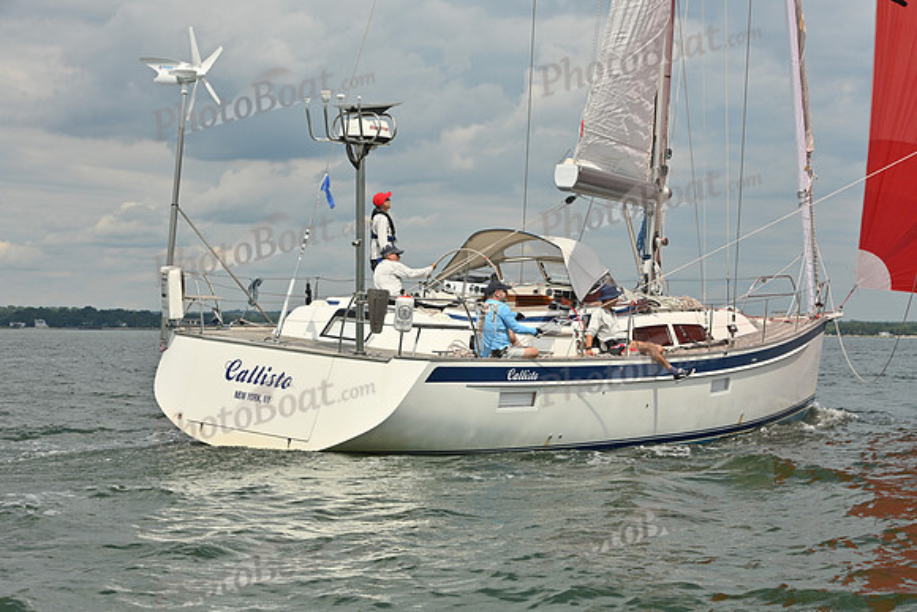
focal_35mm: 70
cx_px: 458
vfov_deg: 19.5
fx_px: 1783
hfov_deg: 28.8
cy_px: 306
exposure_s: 1/1250
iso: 320
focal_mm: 70
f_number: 10
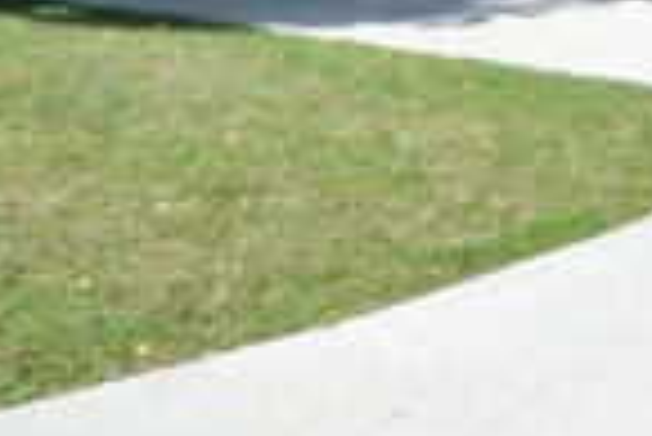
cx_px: 1111
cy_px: -209
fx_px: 1197
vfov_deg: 18.4
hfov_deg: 21.9
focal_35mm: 66
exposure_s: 1/4000
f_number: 3.5
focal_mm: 10
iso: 1000
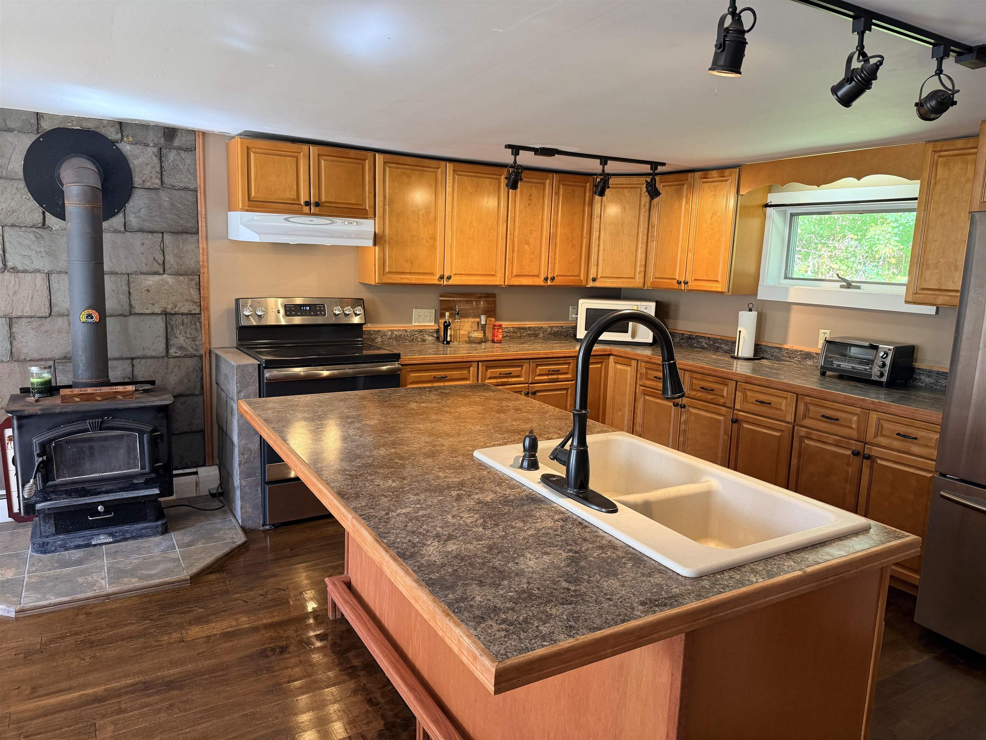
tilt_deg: -8.6
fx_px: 684
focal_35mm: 24
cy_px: 370
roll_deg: -2.3
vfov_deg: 56.8
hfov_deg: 71.6
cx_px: 493
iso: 200
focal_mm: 6.76
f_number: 1.78
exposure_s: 1/120
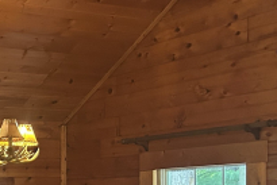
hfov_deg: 21.1
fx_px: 678
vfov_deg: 15.0
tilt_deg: -2.3
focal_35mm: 88
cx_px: -79
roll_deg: +1.6
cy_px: 227
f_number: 1.5
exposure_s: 1/40
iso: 500
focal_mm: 5.7
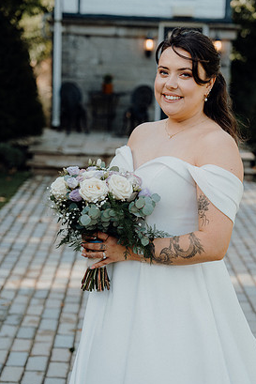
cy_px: 194
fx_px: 821
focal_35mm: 77
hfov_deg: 17.7
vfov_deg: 26.3
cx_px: 138
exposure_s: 1/250
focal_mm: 70
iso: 125
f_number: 3.5
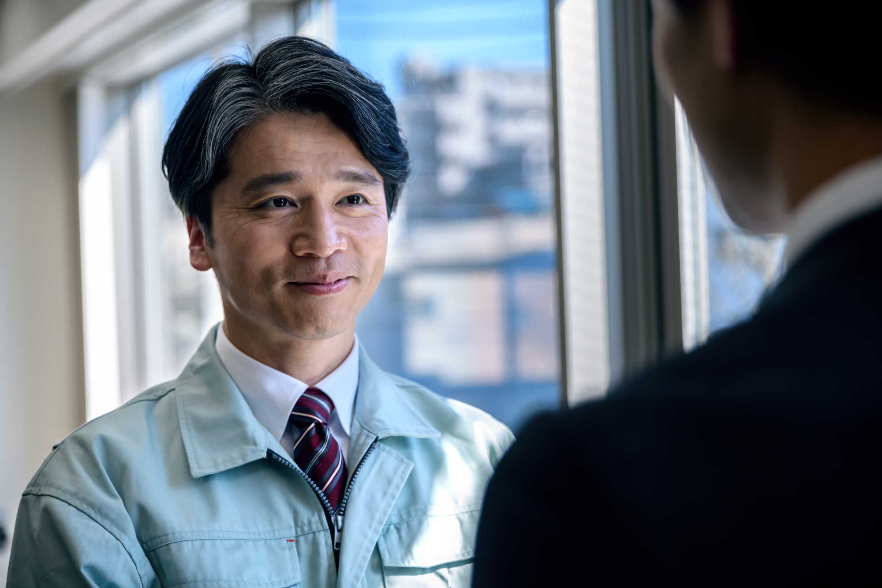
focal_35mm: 70
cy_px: 294
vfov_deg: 19.5
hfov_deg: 28.8
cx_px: 441
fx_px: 1715
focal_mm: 70
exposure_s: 1/800
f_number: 3.5
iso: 400
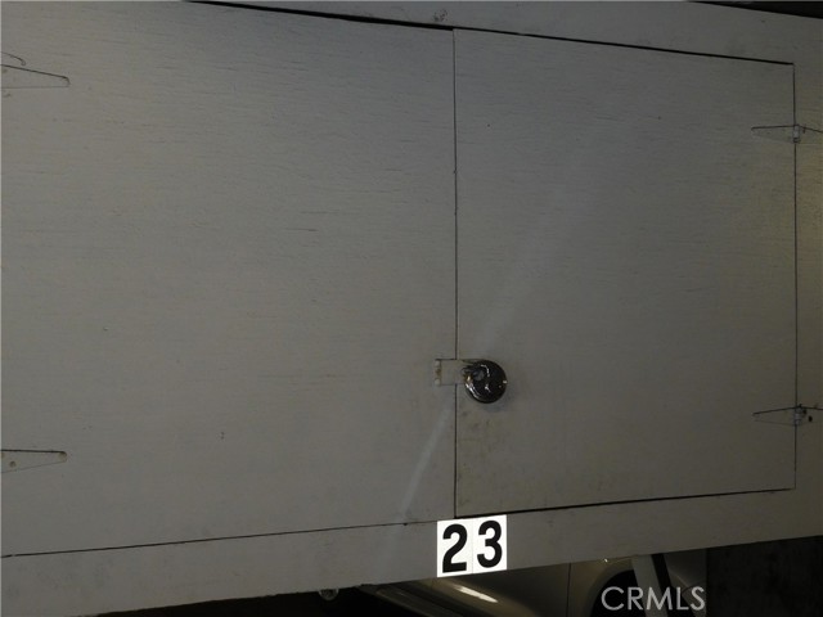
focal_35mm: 55
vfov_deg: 26.6
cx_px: 412
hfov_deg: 34.9
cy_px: 308
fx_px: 1308
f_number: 4.2
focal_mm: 9.8
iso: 200
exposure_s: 1/30
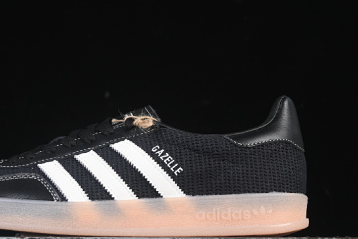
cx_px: 120
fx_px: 1114
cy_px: 127
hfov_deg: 18.2
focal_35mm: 112
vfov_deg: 12.2
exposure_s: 1/60
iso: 160
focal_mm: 50
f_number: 6.3
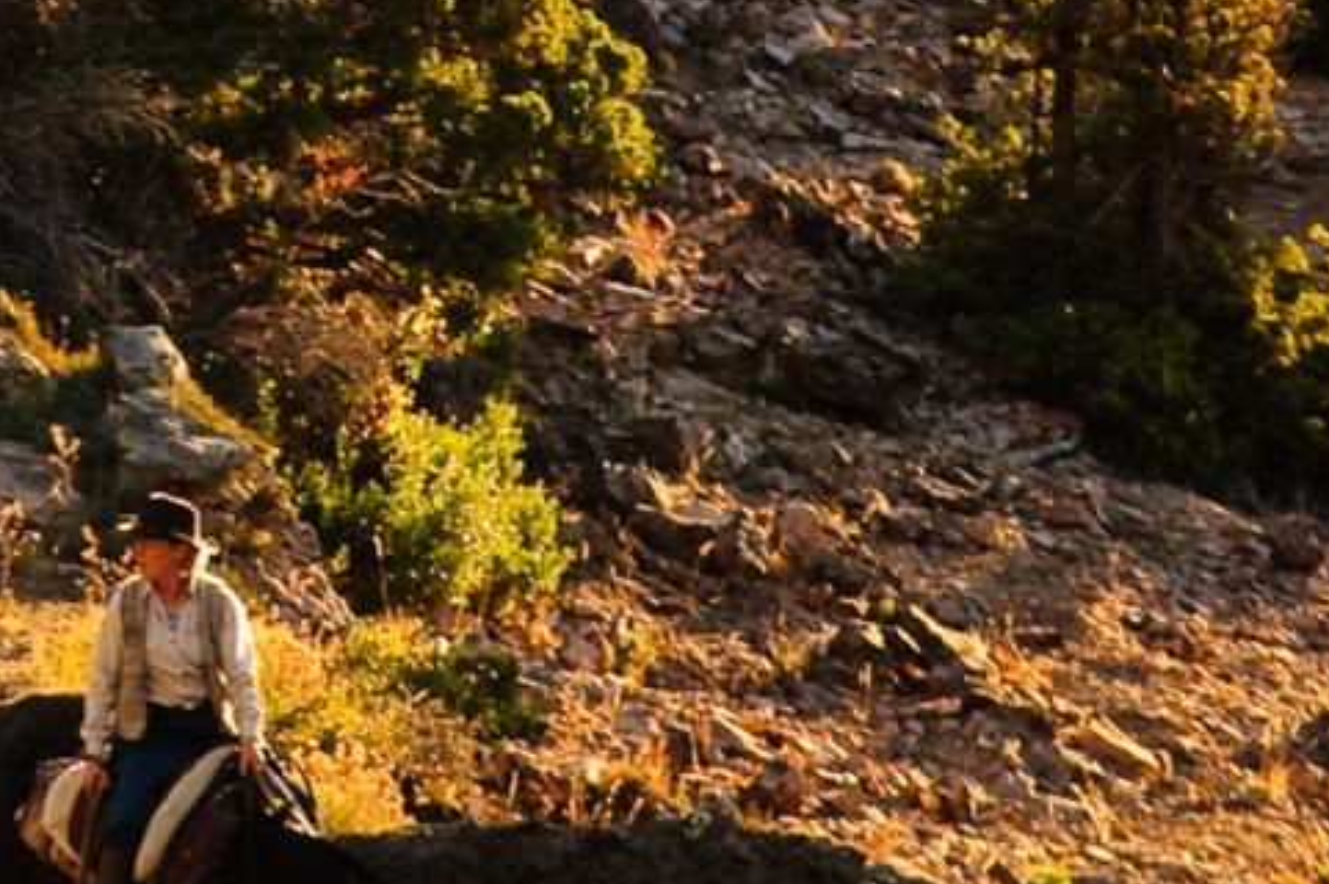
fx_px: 17080
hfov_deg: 4.4
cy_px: -859
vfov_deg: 2.9
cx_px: -278
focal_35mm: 463
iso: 800
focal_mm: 116
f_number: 7.1
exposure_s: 1/320
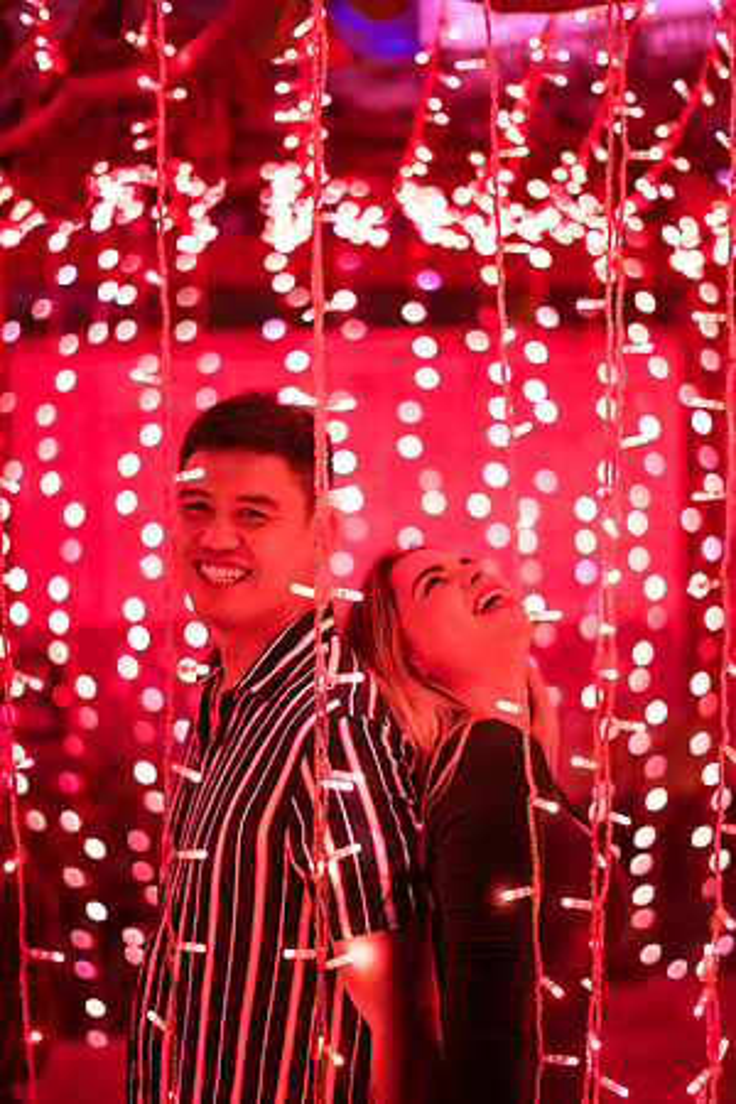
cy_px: 552
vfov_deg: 34.5
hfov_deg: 23.4
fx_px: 1779
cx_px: 368
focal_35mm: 58
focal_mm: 58
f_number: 1.4
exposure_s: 1/320
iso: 2500
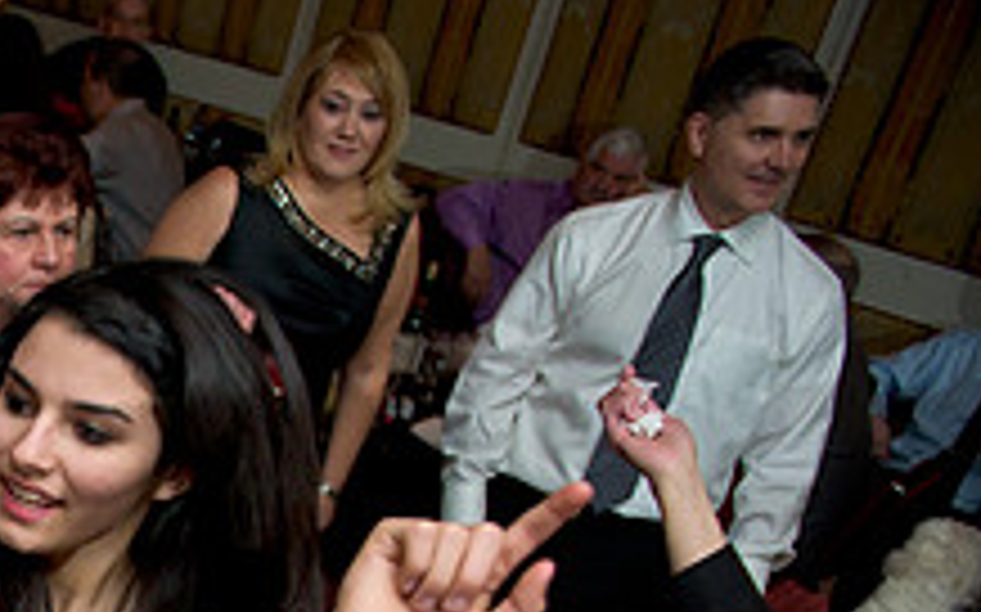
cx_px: -310
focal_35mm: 65
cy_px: 860
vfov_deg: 18.2
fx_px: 1737
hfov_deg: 26.5
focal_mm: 24
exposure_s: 1/125
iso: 1600
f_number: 3.2
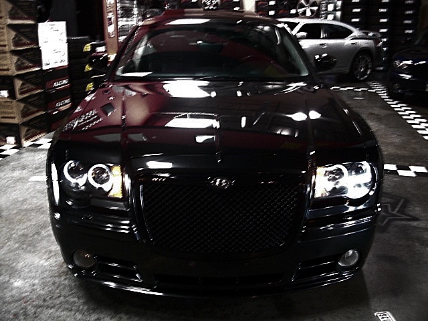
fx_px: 445
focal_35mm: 36
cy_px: 160
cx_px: 214
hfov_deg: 51.4
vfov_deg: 39.7
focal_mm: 6.3
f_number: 2.8
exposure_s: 1/15
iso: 800
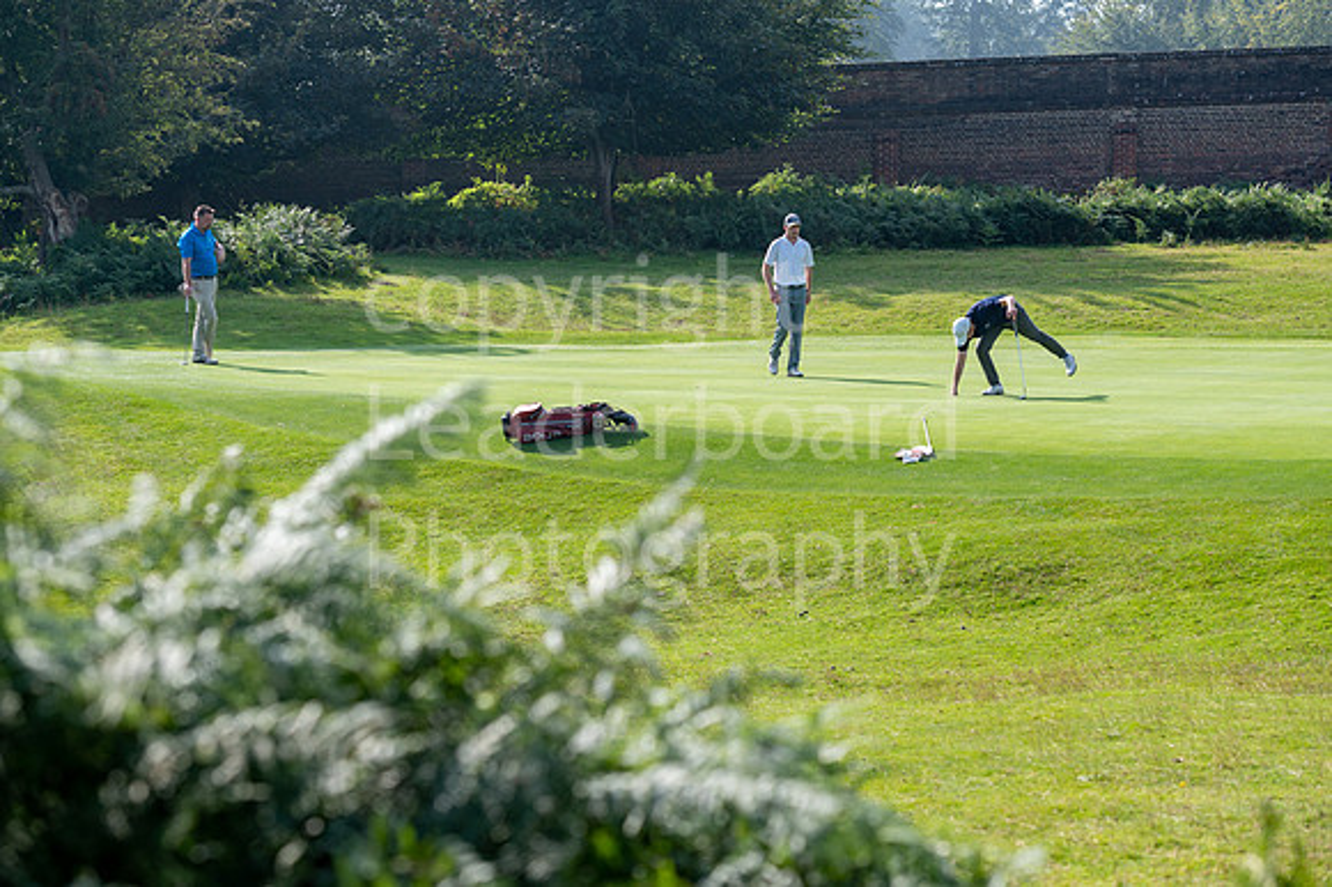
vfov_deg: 13.7
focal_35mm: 100
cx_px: 666
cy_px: 444
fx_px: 3681
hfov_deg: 20.5
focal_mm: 98
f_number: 5.6
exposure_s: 1/1000
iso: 200
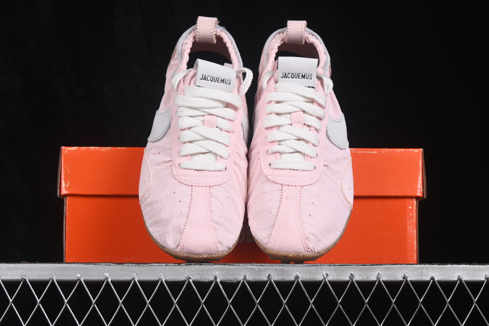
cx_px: 244
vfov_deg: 18.2
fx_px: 1019
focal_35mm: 75
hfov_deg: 27.0
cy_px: 163
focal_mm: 50
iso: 160
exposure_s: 1/80
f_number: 8
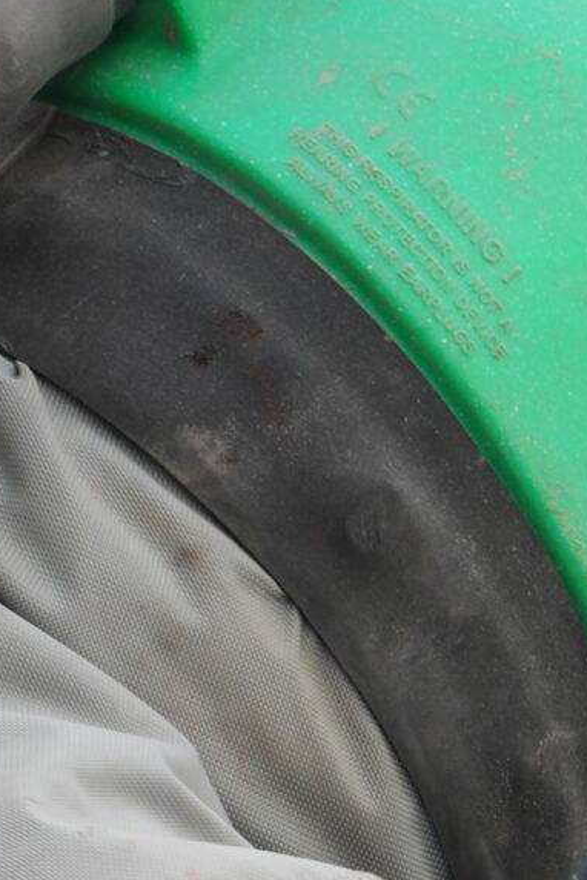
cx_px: 1142
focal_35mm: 286
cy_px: 1582
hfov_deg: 4.7
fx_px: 6995
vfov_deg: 7.0
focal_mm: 64
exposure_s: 1/80
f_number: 6.3
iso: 100
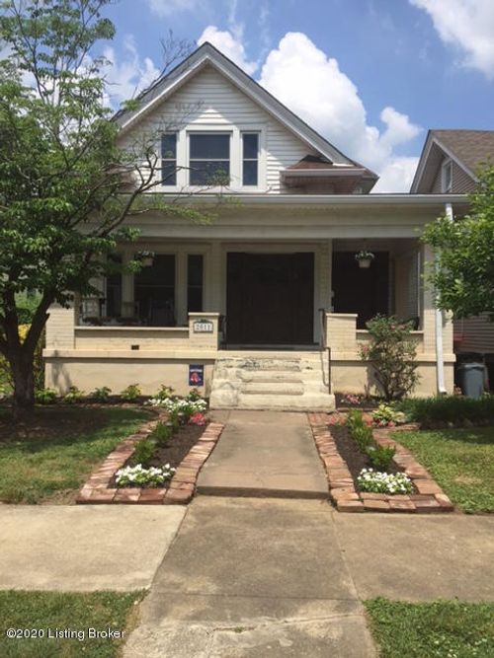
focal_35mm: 29
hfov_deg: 48.2
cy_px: 329
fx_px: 552
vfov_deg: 61.7
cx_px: 247
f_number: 2.2
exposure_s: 1/2475
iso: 32
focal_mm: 4.15
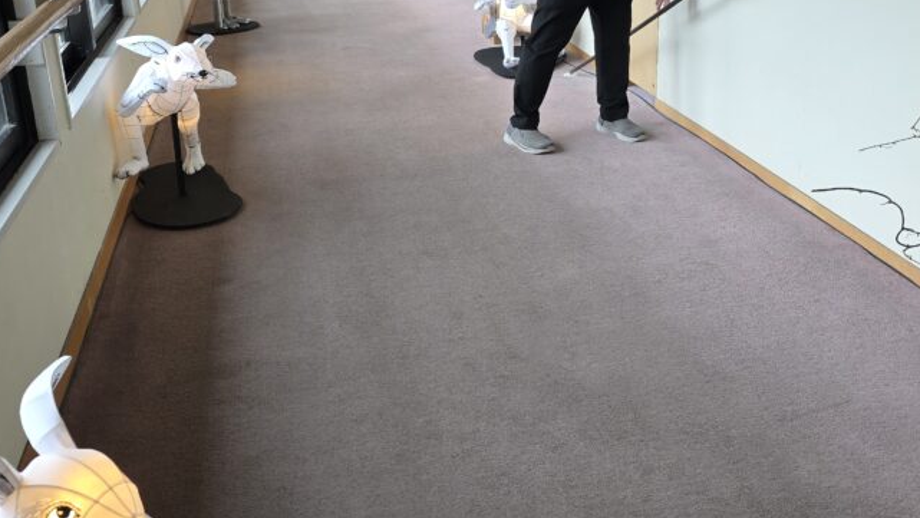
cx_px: 449
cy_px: 154
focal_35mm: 40
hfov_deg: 50.5
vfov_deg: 29.4
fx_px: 976
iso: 160
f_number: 1.7
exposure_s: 1/120
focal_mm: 6.3
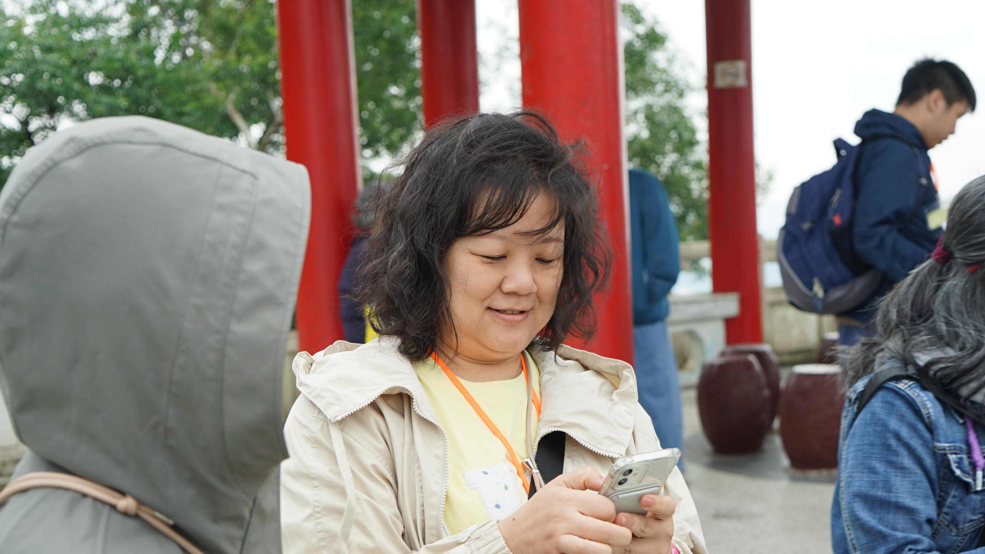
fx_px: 1384
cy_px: 374
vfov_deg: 22.5
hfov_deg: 39.2
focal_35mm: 53
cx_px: 524
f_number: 4
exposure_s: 1/60
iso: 100
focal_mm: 40
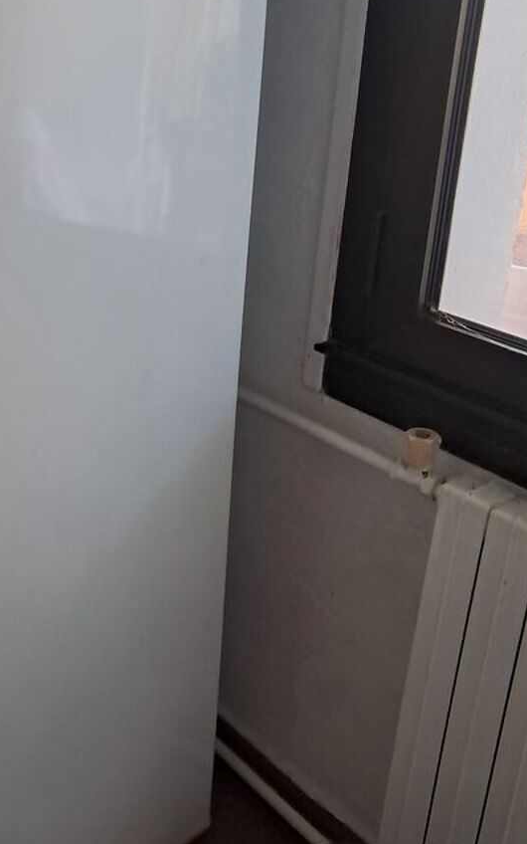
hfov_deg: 27.6
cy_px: 380
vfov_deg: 44.3
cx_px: 63
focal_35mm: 45
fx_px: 1034
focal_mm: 4
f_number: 1.8
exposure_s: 1/40
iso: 500
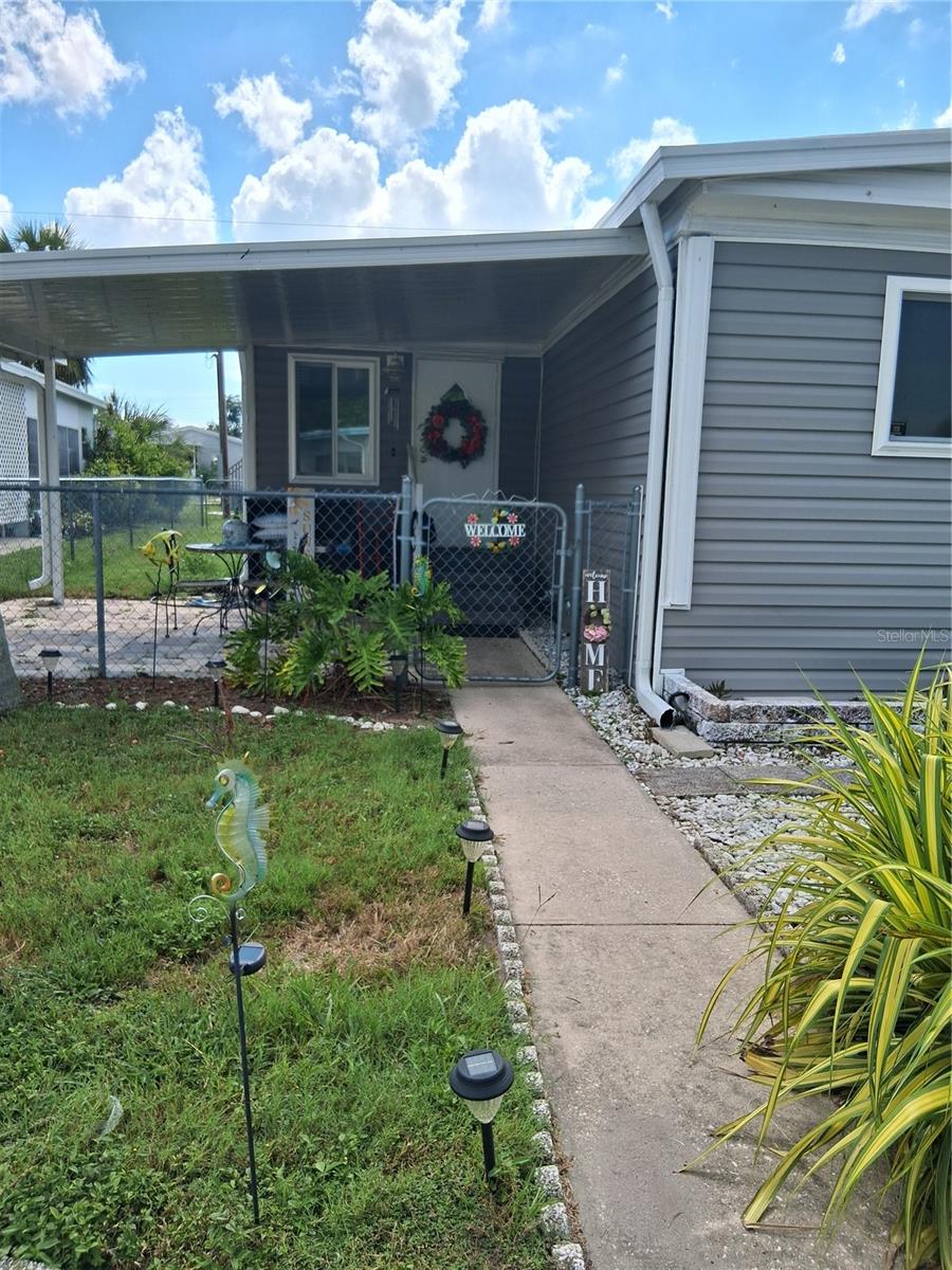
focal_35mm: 26
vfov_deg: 67.3
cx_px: 476
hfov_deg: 53.1
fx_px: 953
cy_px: 635
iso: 25
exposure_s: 1/559
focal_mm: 3.98
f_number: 1.8
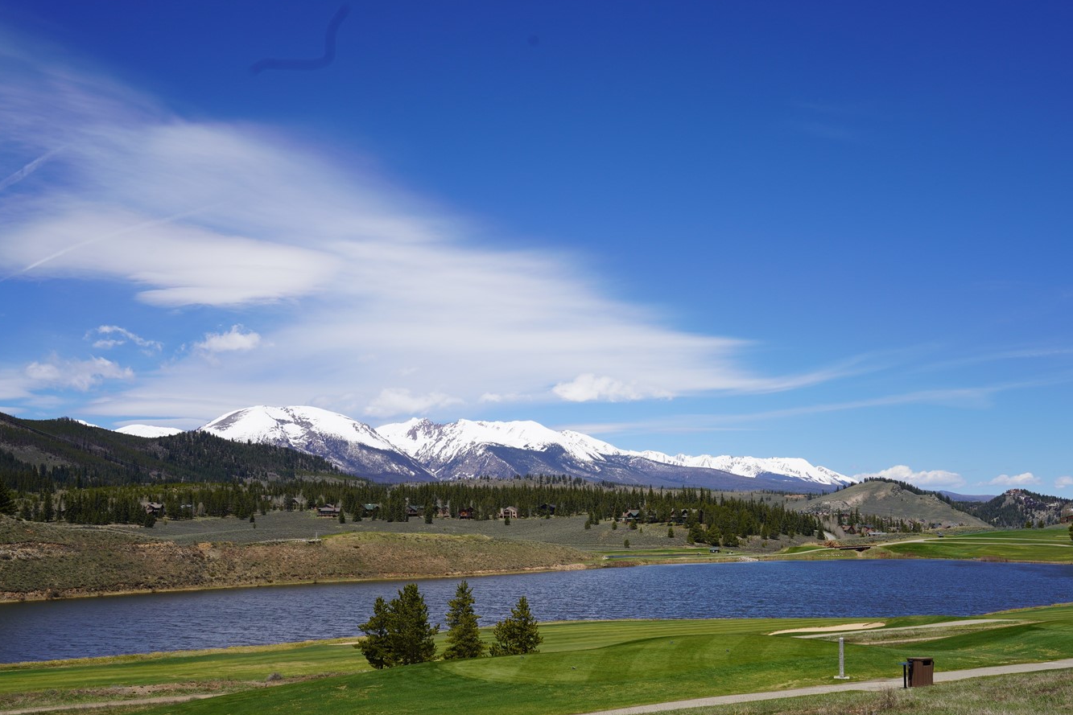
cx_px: 649
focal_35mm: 42
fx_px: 1252
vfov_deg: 31.8
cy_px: 435
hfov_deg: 46.1
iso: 100
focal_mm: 33
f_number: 9.5
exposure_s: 1/250
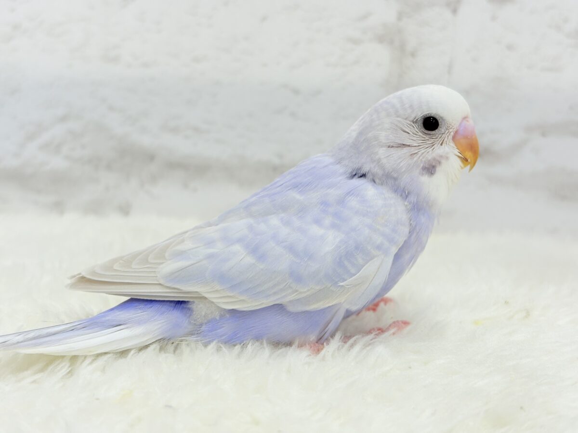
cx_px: 289
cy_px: 216
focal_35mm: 52
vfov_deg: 28.0
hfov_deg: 36.8
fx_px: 868
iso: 50
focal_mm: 5.96
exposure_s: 1/100
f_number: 1.6
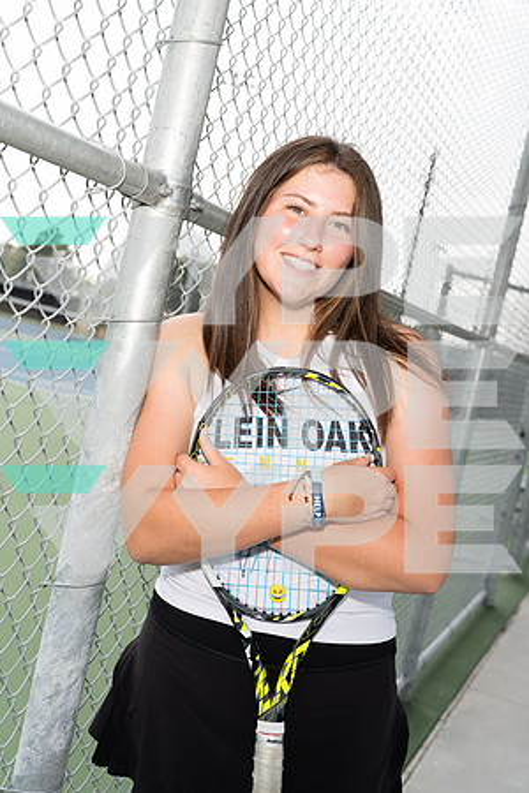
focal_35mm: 46
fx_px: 1014
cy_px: 396
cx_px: 264
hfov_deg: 29.2
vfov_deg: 42.7
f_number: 5.6
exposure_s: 1/250
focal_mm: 46
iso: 100
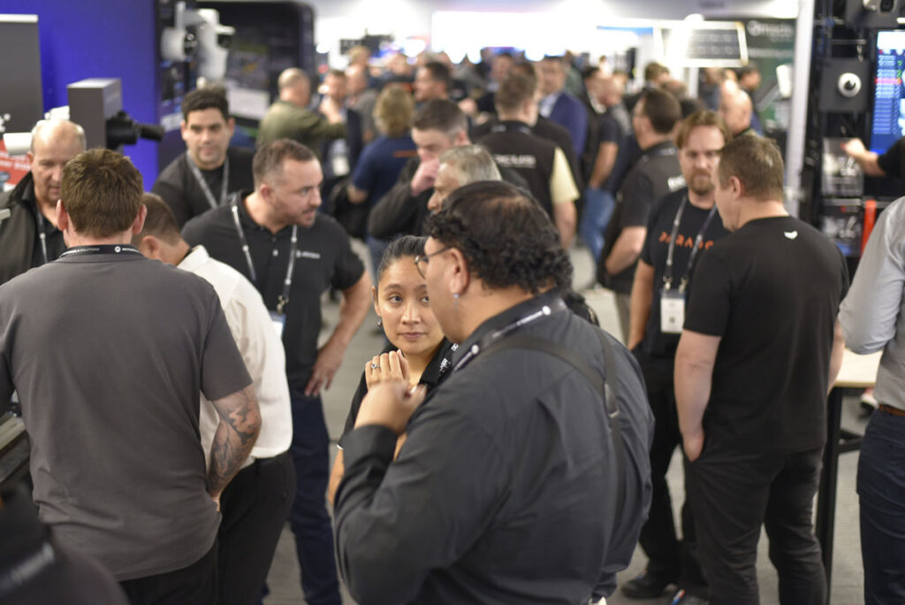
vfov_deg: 27.0
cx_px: 452
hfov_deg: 39.6
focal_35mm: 50
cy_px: 302
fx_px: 1258
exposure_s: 1/60
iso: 800
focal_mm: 50
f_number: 2
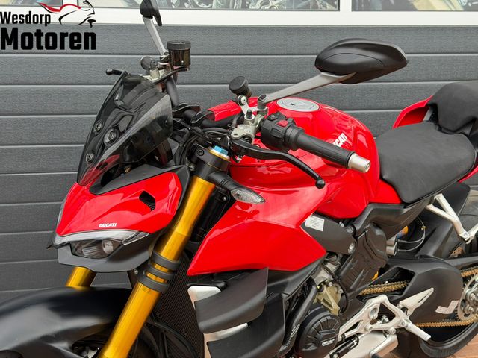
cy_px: 179
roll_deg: +1.2
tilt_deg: -8.5
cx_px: 239
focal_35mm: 48
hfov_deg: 39.7
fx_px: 663
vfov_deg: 30.3
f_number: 1.78
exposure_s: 1/802
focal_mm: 6.76
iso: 80
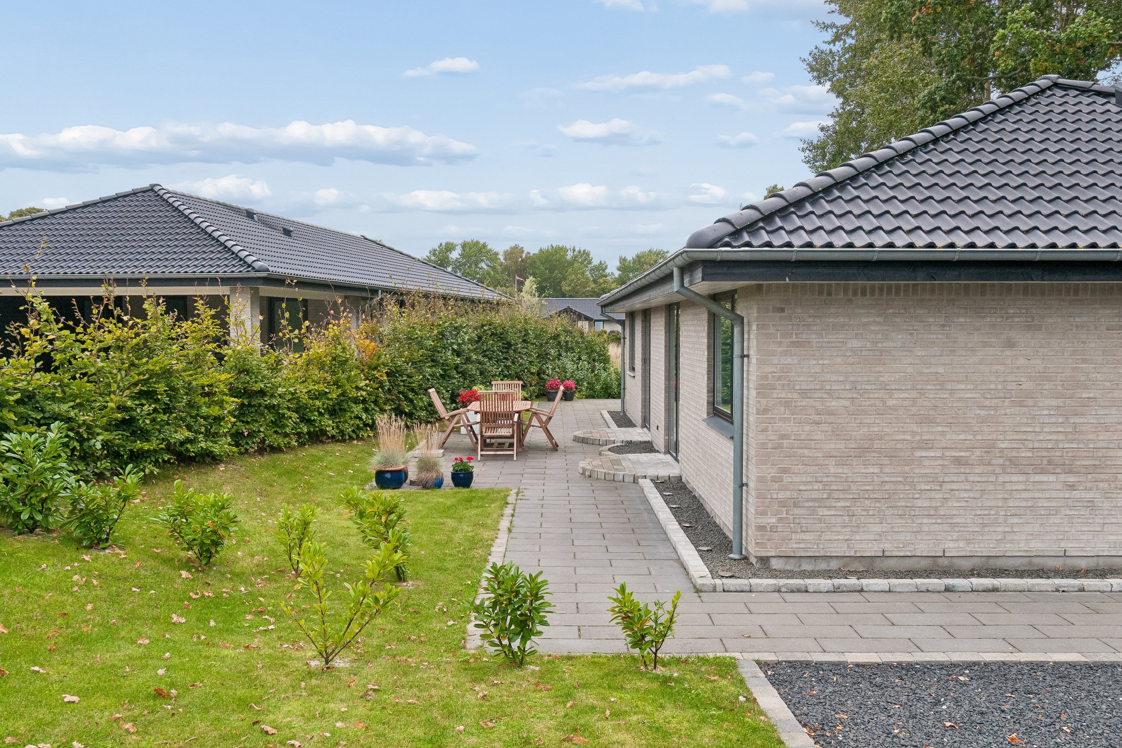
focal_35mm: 36
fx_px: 1122
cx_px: 561
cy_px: 374
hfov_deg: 53.1
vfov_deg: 36.9
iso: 400
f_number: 10
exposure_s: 1/160
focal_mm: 24
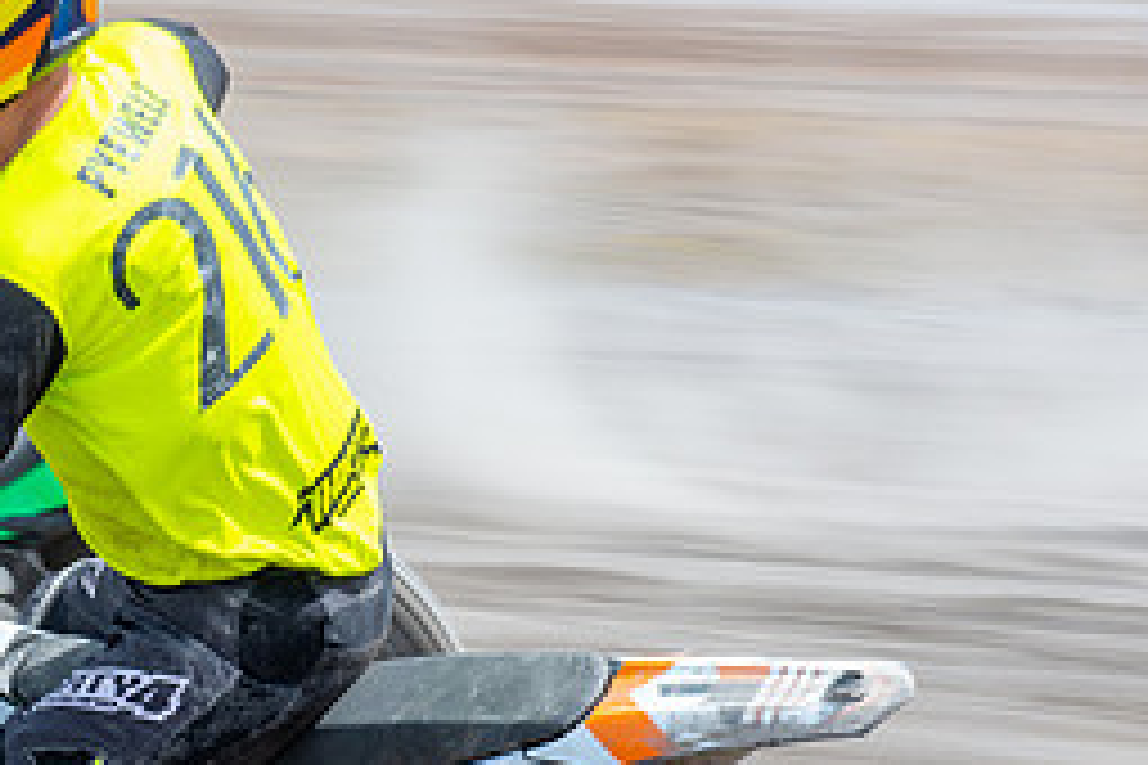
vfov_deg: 4.7
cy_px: 686
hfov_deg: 7.1
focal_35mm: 290
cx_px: -89
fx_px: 9247
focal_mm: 70
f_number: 8
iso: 160
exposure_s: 1/160
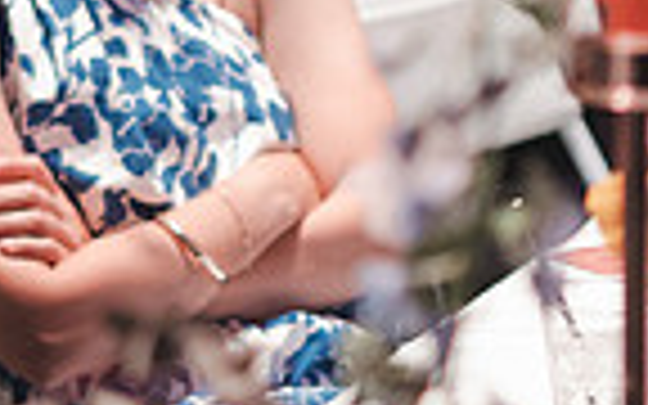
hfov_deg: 8.5
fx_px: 4221
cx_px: -499
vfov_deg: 5.4
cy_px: -415
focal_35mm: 239
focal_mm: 50
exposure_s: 1/125
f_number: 1.8
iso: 2000
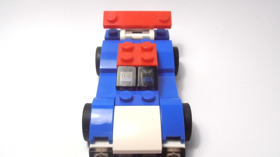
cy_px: 89
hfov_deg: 49.4
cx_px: 139
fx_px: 304
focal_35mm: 41
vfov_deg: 29.0
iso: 80
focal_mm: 6.61
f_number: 3.9
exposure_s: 1/100
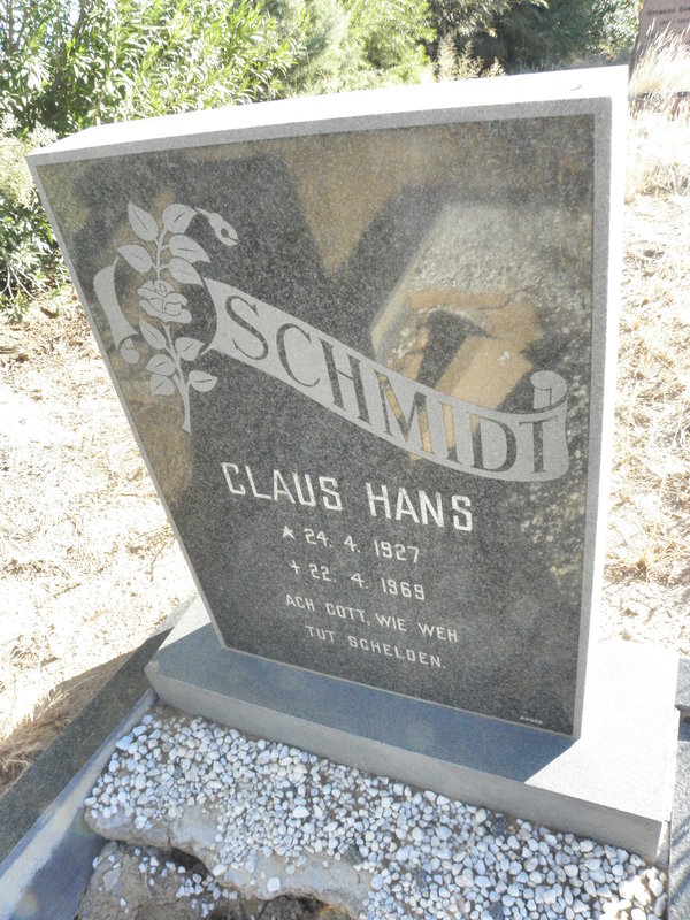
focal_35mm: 26
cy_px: 460
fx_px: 691
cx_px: 345
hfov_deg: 53.1
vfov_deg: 67.3
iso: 200
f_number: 6.3
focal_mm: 4.6
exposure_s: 1/80
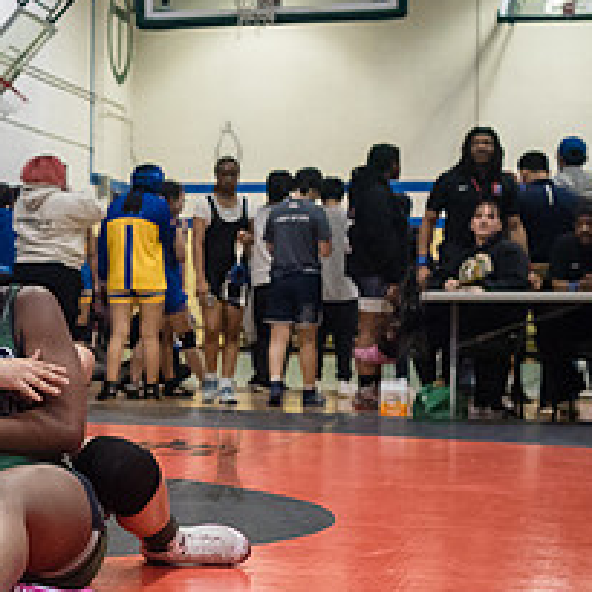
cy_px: 310
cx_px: -147
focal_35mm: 101
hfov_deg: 16.4
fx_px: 1954
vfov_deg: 17.2
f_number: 3.2
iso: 5000
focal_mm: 35
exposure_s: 1/400
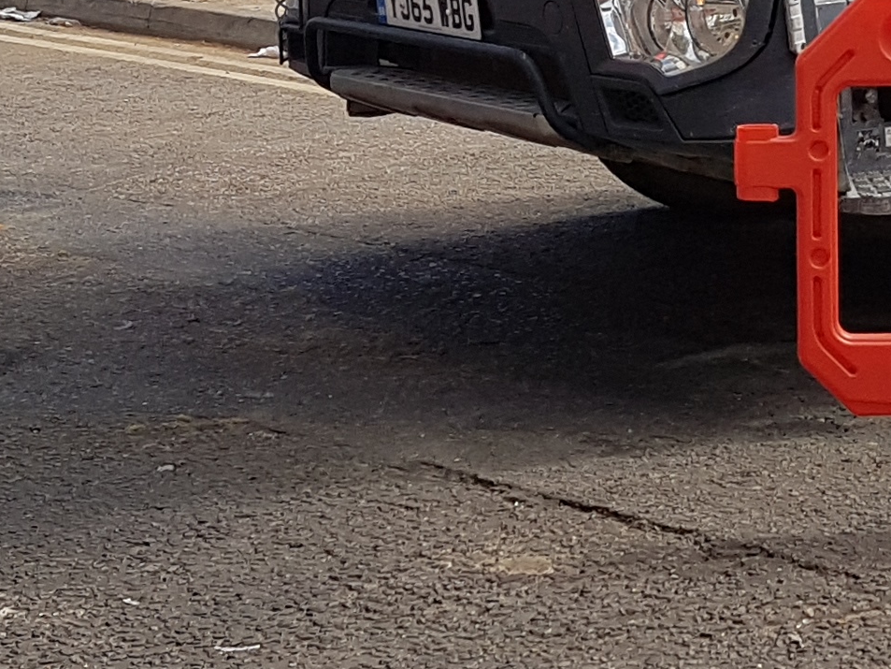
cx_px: 1113
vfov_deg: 12.9
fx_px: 2832
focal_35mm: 110
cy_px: -287
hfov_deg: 17.0
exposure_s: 1/1320
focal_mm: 4.2
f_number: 1.7
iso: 40
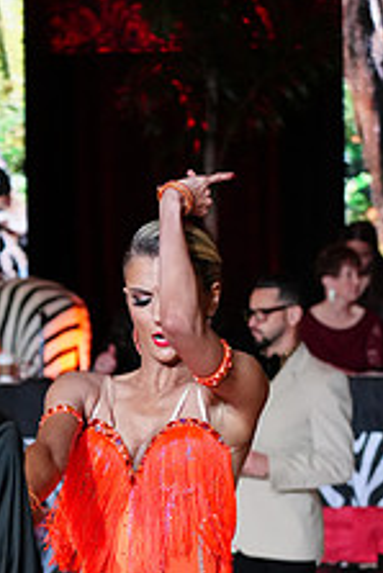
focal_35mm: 237
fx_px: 3776
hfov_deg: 5.8
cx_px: 84
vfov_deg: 8.6
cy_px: 732
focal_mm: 91
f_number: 4
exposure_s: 1/320
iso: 3200
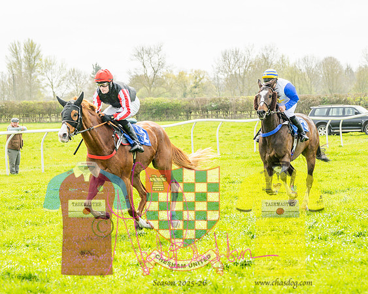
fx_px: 1997
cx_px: 163
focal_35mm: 183
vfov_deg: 8.4
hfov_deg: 10.5
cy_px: 166
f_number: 4
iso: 400
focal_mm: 96
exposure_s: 1/1600
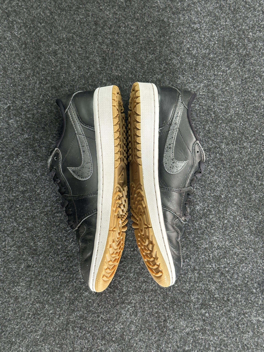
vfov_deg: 39.7
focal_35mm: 48
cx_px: 132
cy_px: 176
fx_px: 488
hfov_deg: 30.3
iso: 200
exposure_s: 1/50
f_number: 1.78
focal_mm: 6.86
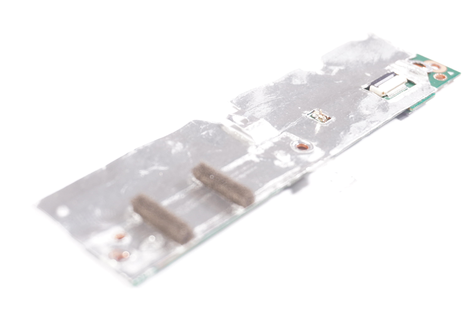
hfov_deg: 34.2
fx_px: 766
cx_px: 236
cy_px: 157
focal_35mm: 58
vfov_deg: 23.1
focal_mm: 39
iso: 640
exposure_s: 1/80
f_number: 5.6
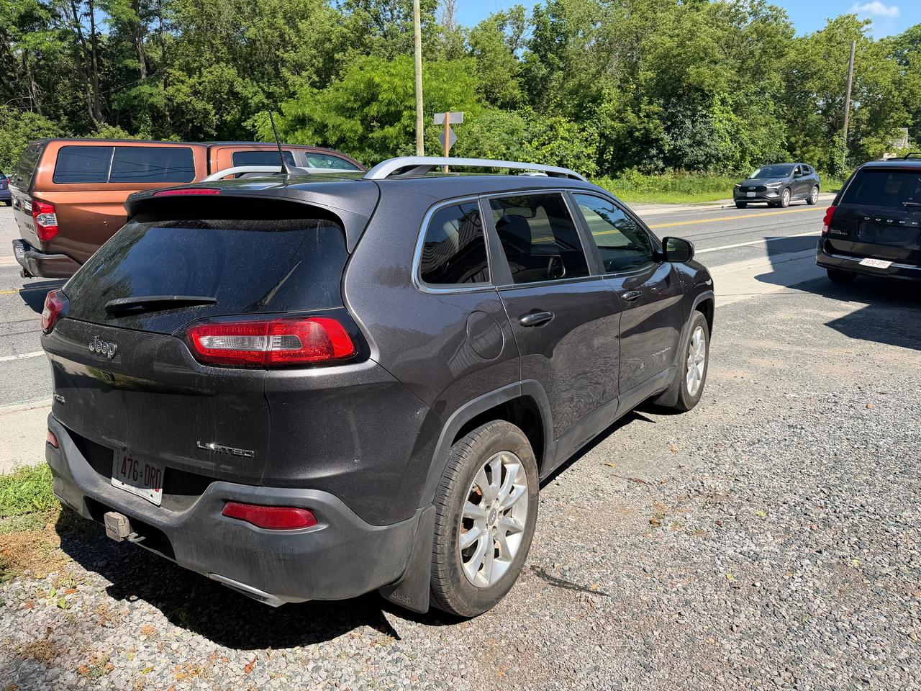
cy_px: 346
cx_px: 460
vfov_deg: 56.8
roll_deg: -0.4
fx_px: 639
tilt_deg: -15.7
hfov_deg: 71.6
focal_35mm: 24
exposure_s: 1/2299
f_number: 1.78
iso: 80
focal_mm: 6.76
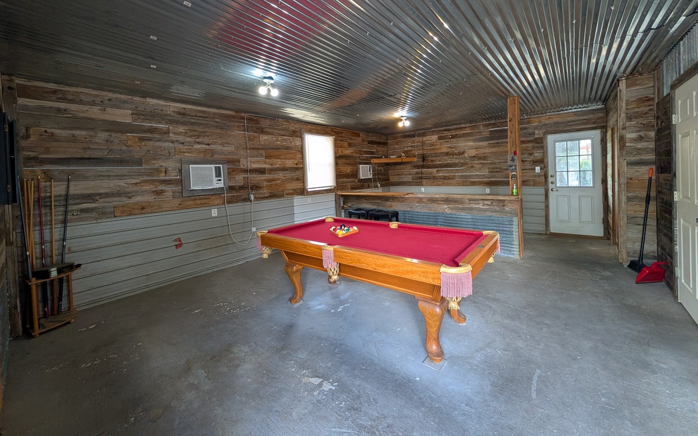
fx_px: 247
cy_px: 179
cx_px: 350
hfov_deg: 109.4
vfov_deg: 82.0
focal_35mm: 13
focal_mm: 2.02
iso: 188
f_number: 1.7
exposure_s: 1/120
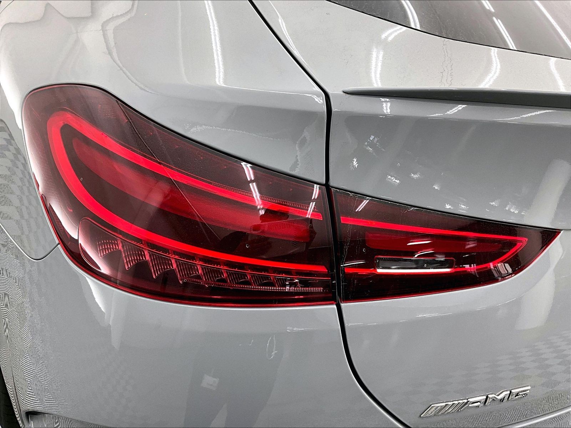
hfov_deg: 61.7
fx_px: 478
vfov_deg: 48.2
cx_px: 286
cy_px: 214
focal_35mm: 29
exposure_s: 1/60
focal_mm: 3
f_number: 1.8
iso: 80
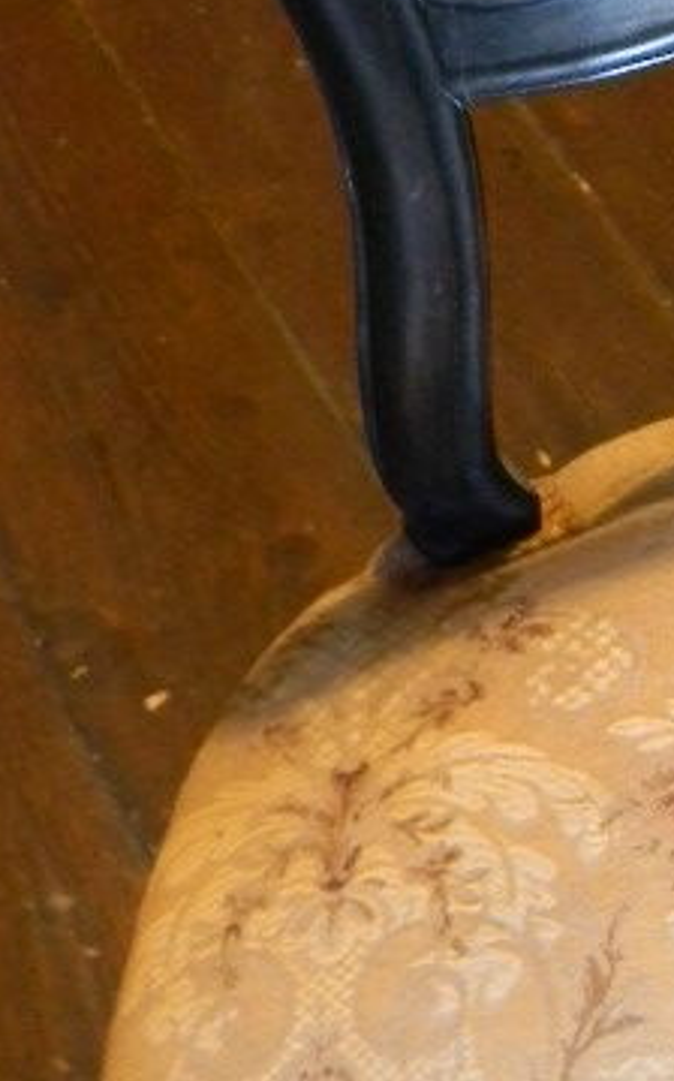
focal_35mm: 124
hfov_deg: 10.4
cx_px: 791
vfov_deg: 16.8
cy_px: 482
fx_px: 3649
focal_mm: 7.3
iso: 400
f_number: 3.8
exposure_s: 1/5.6
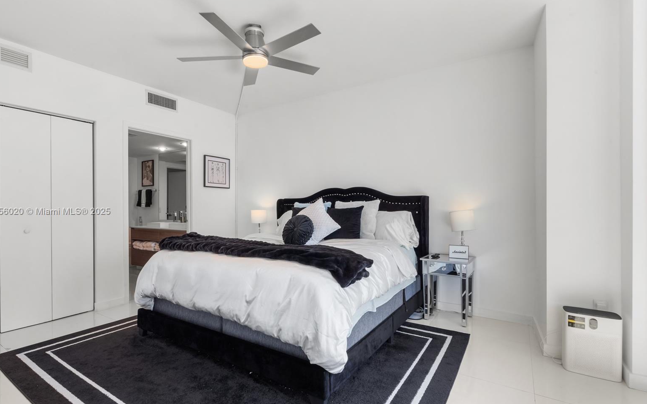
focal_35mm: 18
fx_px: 309
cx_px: 313
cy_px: 212
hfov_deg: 92.6
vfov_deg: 66.3
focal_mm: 16.5
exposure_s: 1/10
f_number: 14
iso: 250
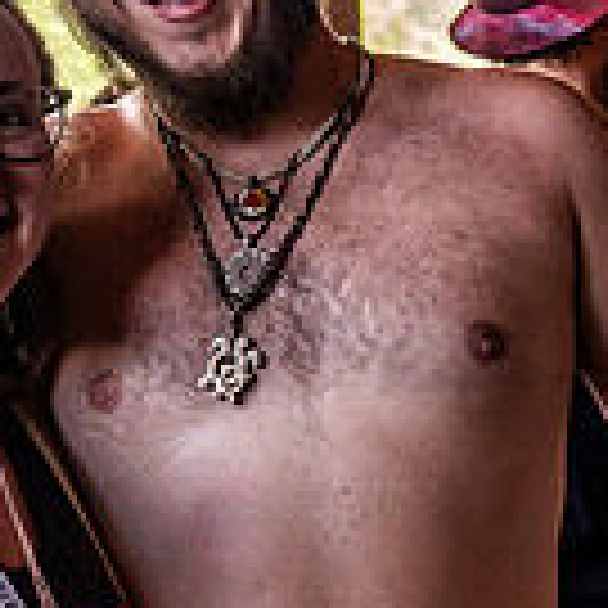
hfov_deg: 16.7
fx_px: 2027
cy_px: 160
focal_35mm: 102
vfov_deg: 17.0
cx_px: 626
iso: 800
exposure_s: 1/250
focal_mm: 28
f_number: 4.5
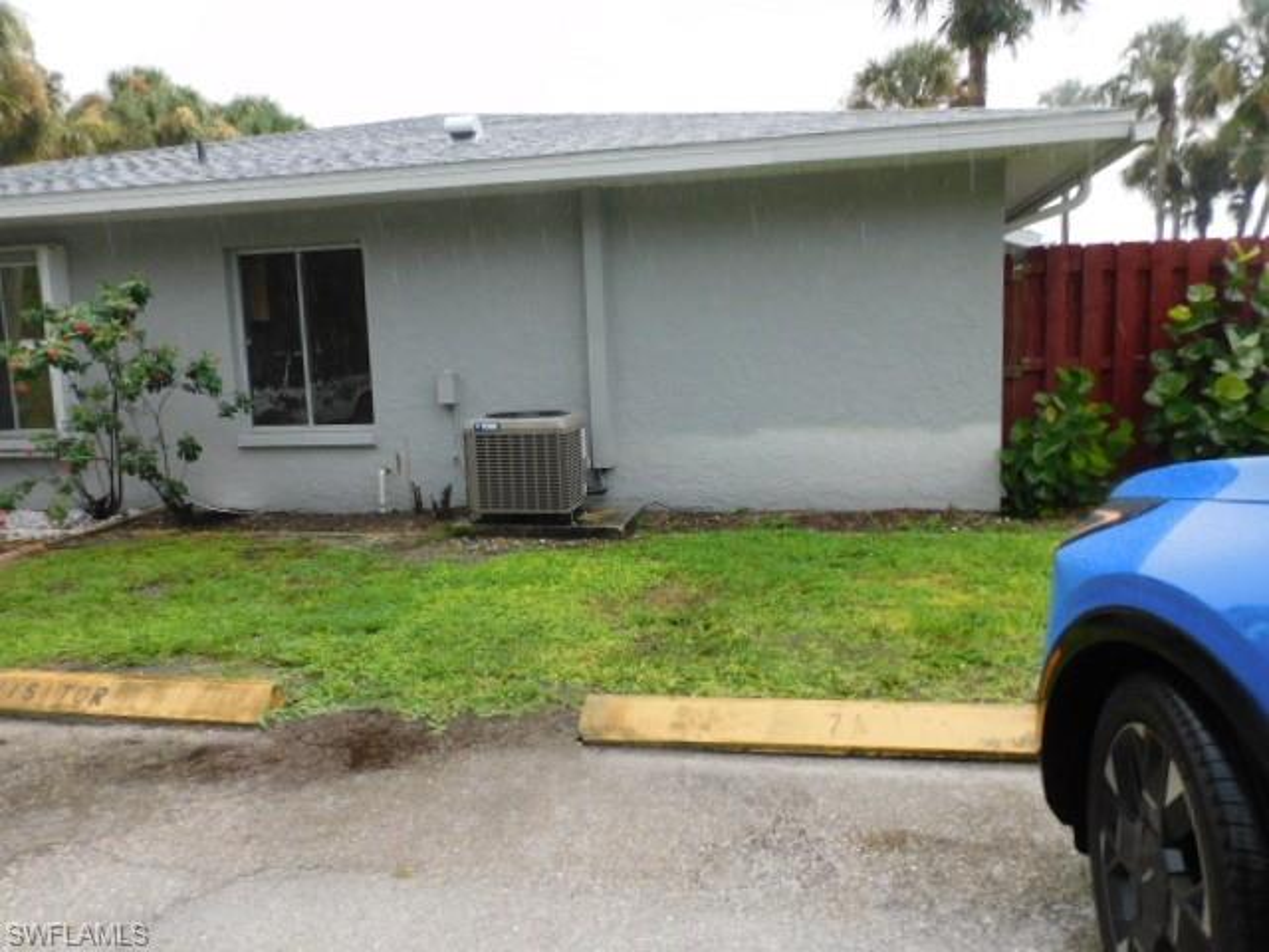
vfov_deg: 56.8
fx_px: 880
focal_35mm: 24
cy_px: 476
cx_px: 634
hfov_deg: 71.6
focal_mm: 4.3
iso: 125
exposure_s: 1/160
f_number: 3.3
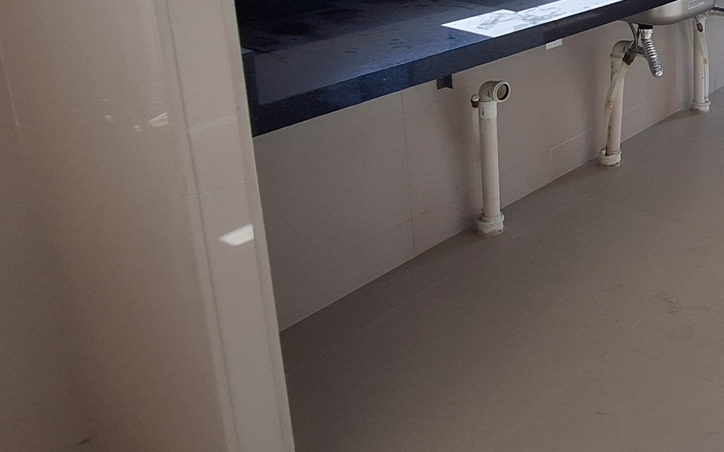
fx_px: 710
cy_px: 8
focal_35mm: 36
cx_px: 743
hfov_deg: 44.8
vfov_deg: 32.7
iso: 40
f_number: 2.2
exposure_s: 1/157
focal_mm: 1.74
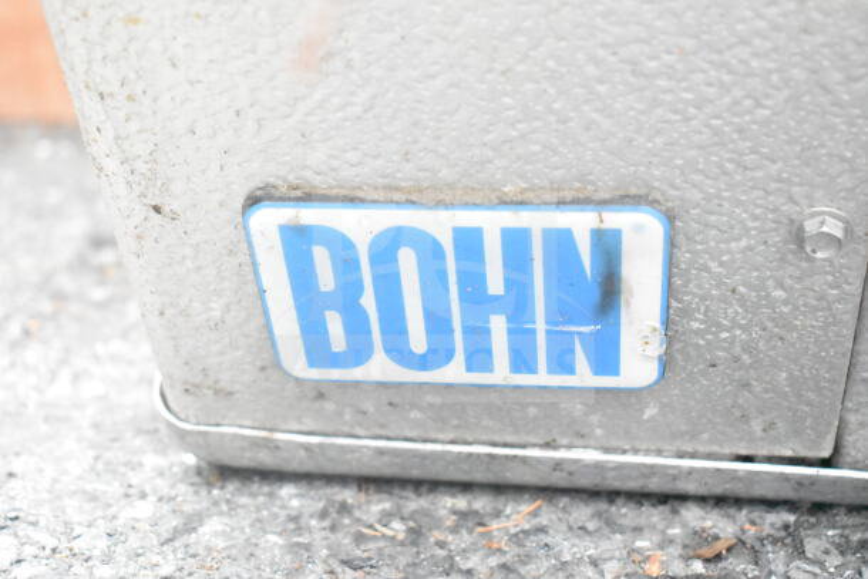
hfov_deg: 33.4
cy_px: 290
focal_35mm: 60
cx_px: 434
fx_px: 1447
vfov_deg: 22.6
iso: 20000
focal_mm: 40
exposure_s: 1/4000
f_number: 5
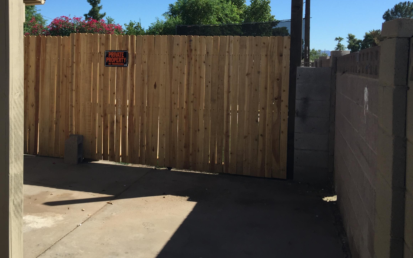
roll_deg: -0.5
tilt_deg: -2.1
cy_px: 90
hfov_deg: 48.6
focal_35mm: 40
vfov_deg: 31.8
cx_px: 145
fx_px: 450
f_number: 2.2
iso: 32
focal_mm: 4.15
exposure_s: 1/1582
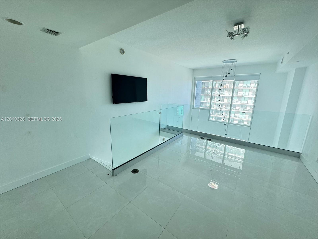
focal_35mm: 14
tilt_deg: -13.8
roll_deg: -1.5
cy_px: 120
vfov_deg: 85.7
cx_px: 159
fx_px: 129
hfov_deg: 102.1
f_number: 2.2
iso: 125
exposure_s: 1/99
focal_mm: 2.22
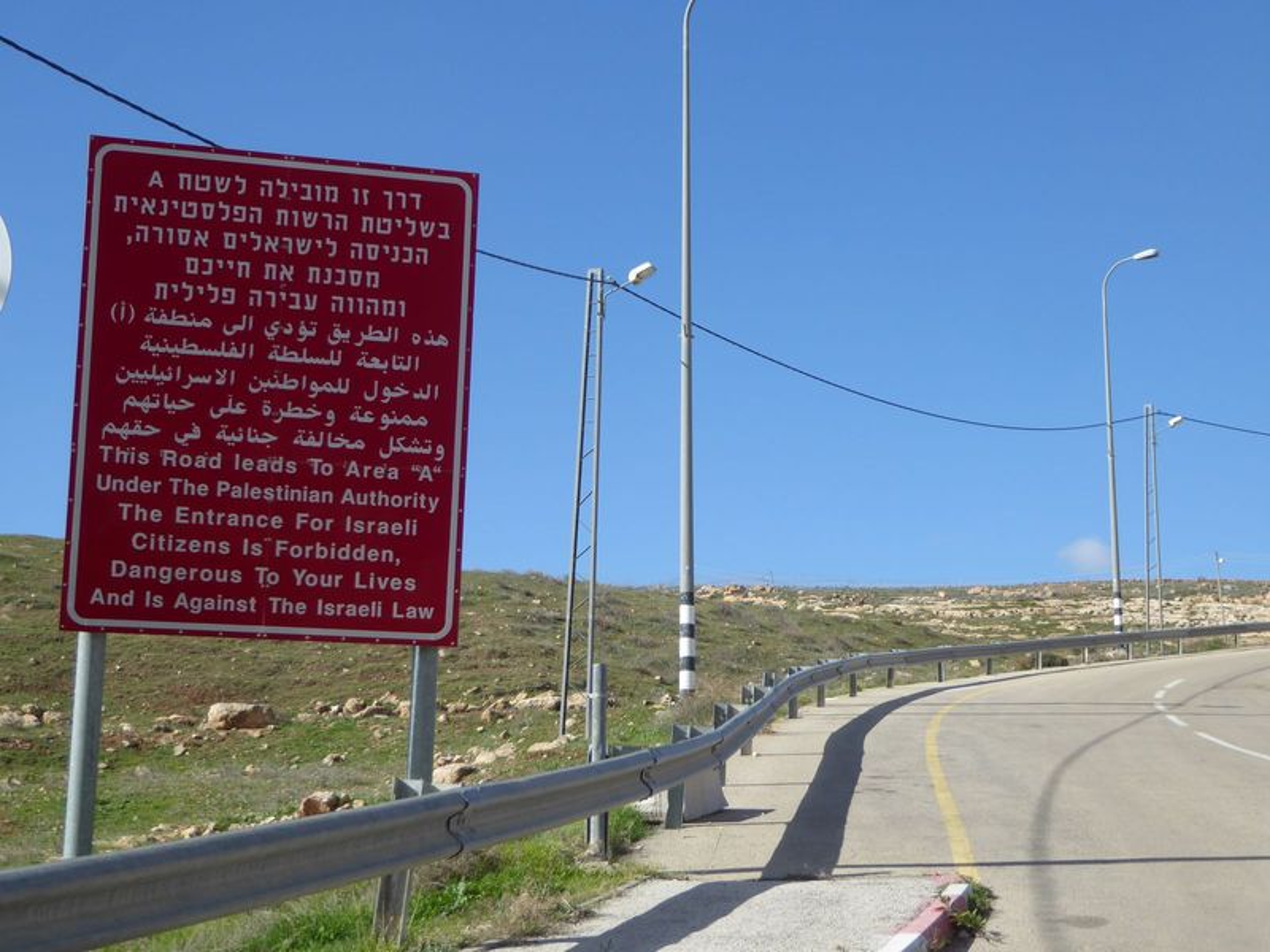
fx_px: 2385
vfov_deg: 22.6
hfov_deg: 29.8
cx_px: 635
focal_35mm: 65
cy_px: 476
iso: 80
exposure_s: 1/500
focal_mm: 10.9
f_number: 4.3
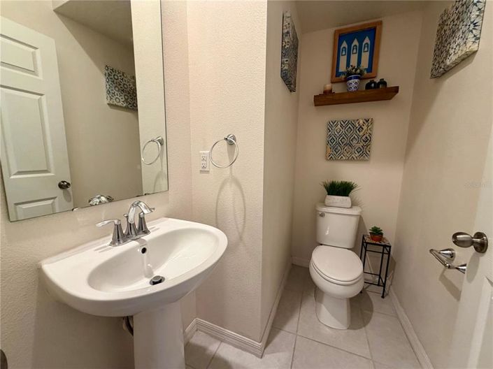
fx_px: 199
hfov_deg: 102.1
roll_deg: +0.0
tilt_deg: -7.6
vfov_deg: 85.6
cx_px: 246
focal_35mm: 14
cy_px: 184
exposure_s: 1/60
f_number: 2.2
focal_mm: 2.22
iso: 200
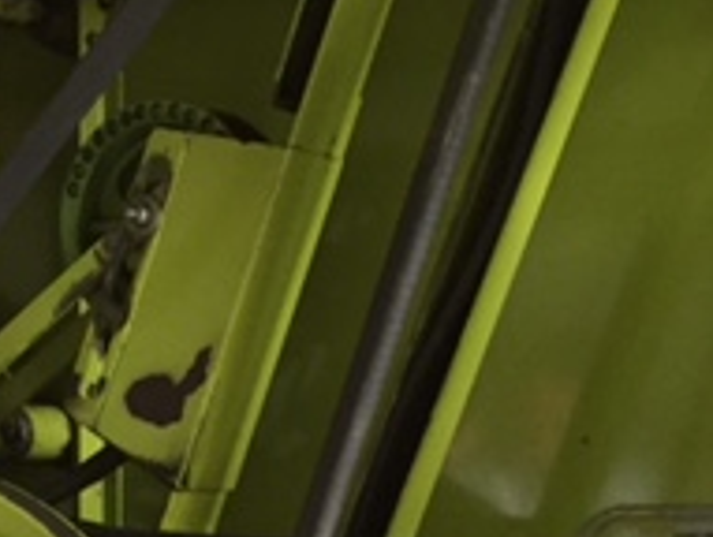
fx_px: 2002
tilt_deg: -3.9
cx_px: 220
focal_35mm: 97
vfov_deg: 14.9
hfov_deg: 20.1
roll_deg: -2.2
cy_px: 608
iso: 250
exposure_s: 1/33
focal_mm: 4.15
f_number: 2.2
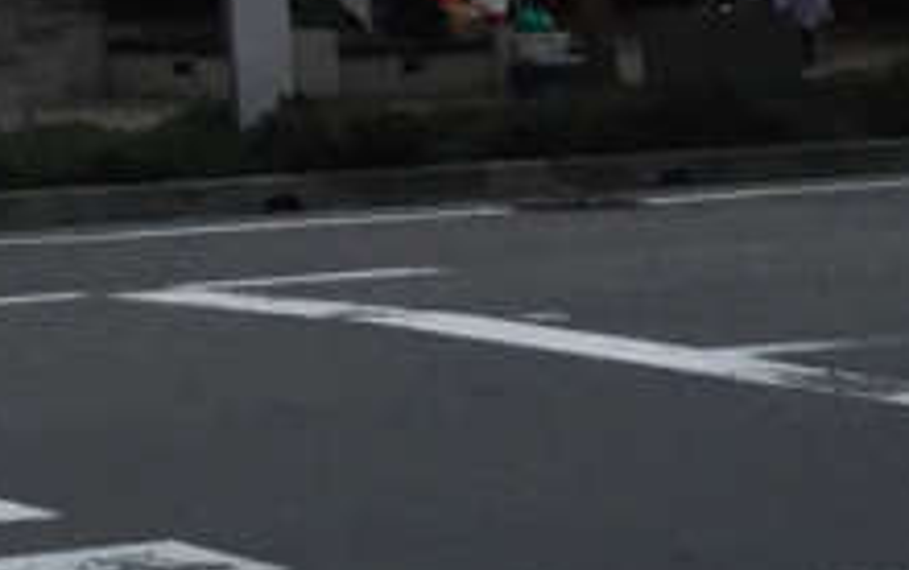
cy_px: -661
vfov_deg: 8.6
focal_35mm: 143
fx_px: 3546
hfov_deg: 13.2
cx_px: -719
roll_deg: +1.0
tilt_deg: +8.8
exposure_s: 1/30
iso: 32
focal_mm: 4.15
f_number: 2.2
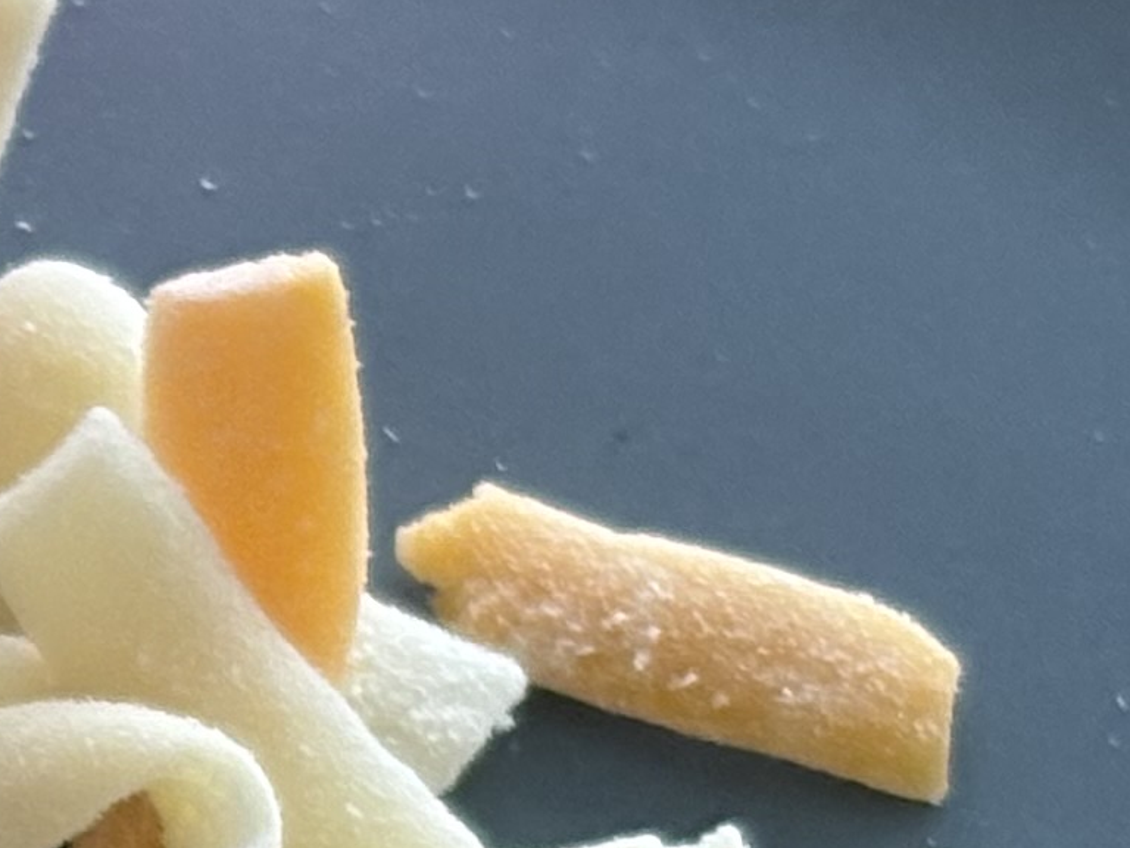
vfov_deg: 5.4
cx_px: -1317
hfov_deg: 6.9
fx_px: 8912
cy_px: 1456
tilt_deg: -60.8
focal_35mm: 273
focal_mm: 5.96
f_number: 1.6
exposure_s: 1/60
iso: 100
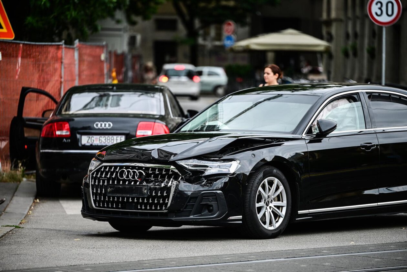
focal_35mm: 200
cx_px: 204
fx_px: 2261
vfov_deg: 6.9
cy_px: 136
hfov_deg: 10.3
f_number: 2.8
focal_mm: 200
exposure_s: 1/2500
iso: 640
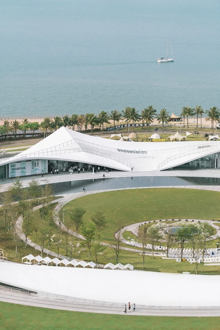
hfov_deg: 11.4
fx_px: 1100
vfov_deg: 17.1
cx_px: 110
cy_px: 165
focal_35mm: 120
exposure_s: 1/2500
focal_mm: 120
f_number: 4.5
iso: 400
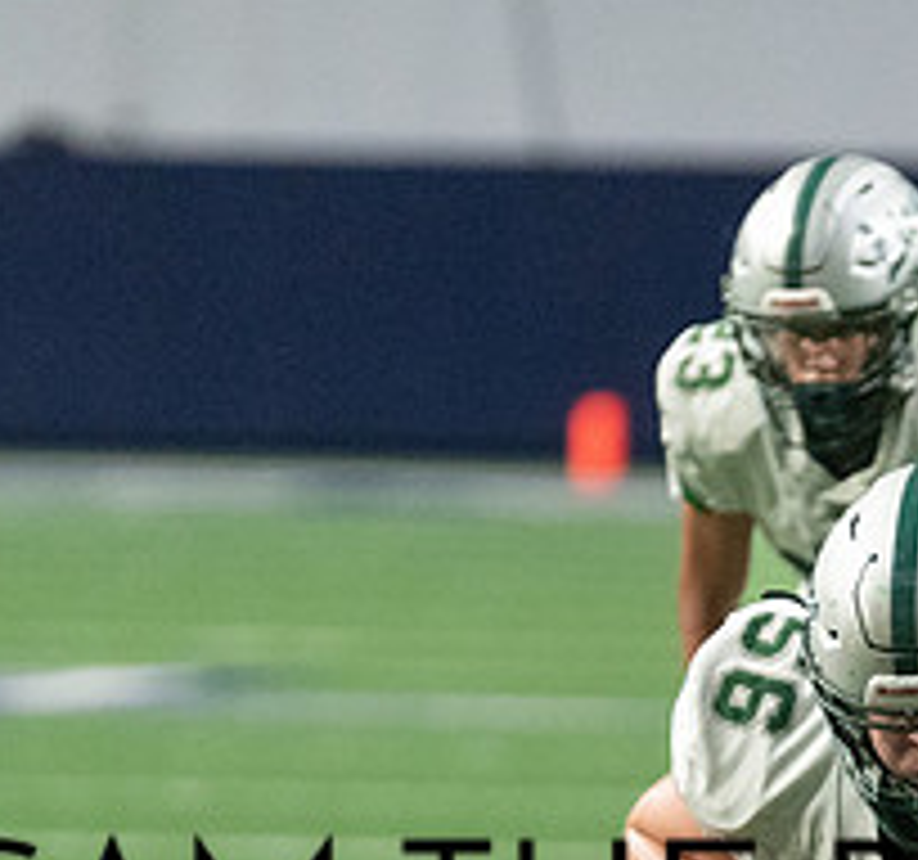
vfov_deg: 2.4
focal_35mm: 699
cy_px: 1064
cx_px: 910
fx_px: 20315
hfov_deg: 2.6
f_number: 2.8
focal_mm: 200
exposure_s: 1/1000
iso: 5000
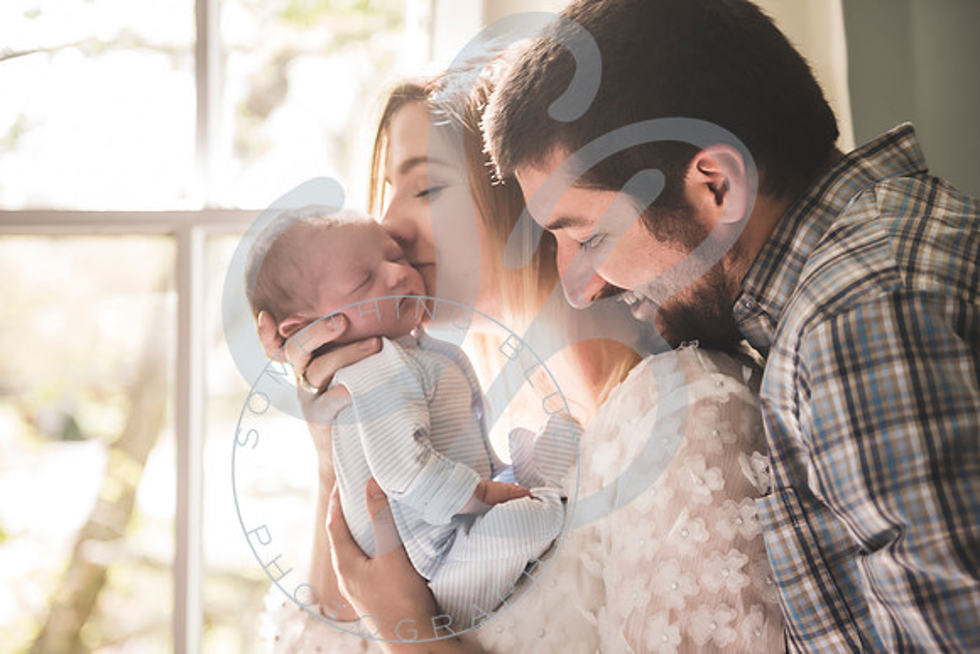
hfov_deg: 29.2
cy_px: 327
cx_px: 503
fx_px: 1882
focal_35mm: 69
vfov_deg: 19.7
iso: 200
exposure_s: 1/125
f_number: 2.8
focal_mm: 66
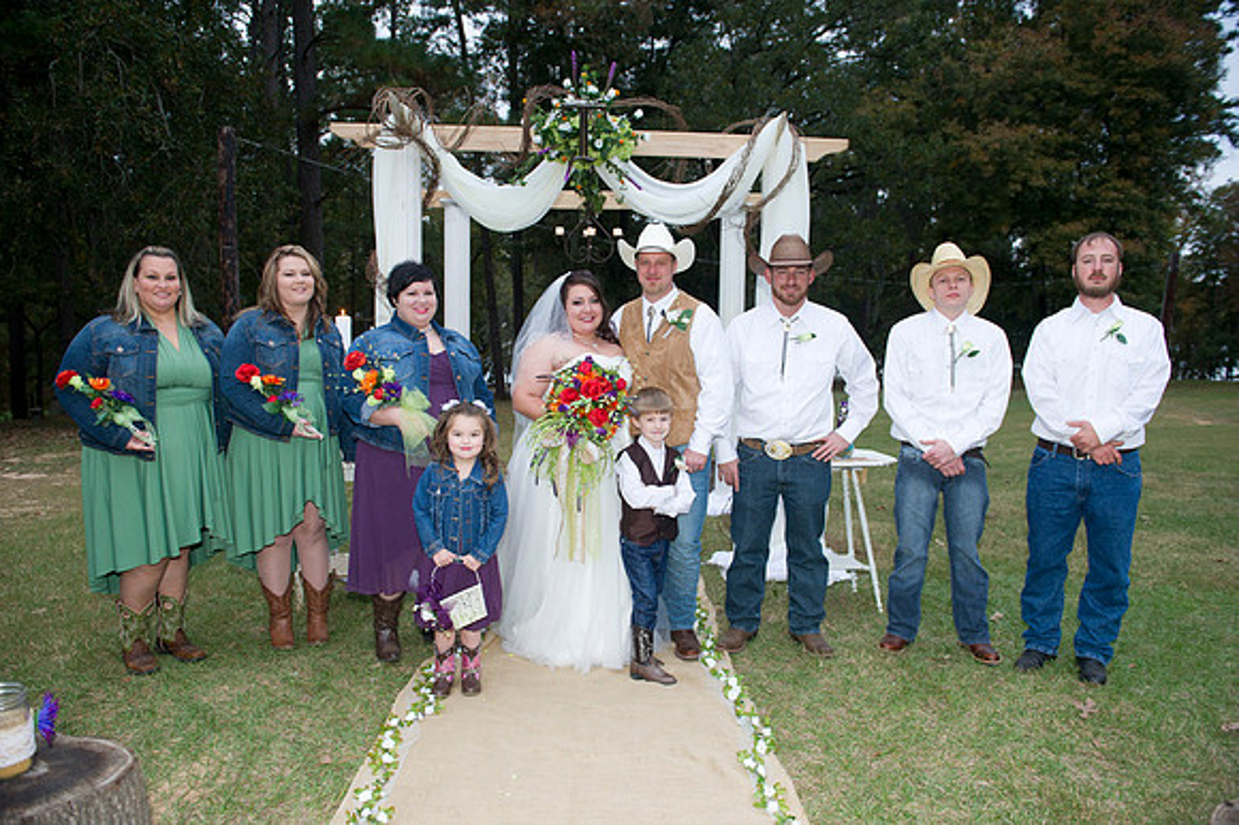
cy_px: 412
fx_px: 825
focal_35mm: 24
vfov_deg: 53.1
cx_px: 620
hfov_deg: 73.8
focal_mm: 24
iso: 800
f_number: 4
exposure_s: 1/100
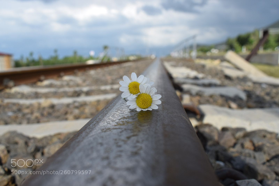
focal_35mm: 30
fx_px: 232
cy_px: 93
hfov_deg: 61.9
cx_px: 140
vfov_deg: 43.6
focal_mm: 20
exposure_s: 1/500
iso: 200
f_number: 8
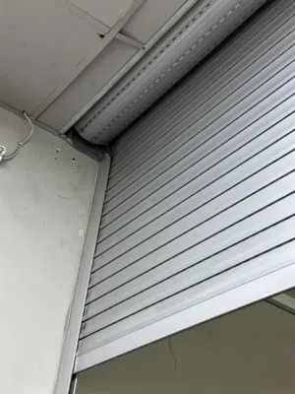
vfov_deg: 39.7
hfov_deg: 30.3
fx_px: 545
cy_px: 197
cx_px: 148
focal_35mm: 48
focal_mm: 6.86
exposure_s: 1/50
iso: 250
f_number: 1.78
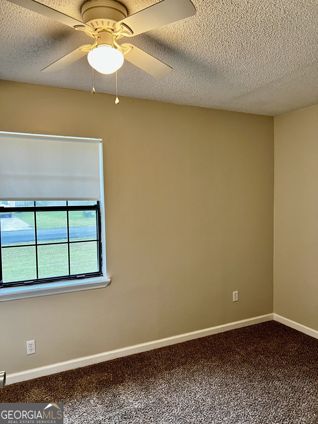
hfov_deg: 53.1
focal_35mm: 26
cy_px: 212
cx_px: 159
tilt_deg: -3.8
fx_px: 318
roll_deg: +1.9
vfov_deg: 67.3
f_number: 1.5
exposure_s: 1/60
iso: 160
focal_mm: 5.7
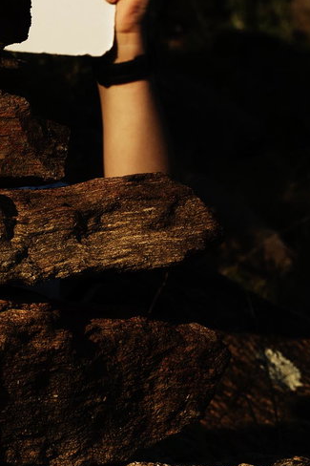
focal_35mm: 166
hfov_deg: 8.2
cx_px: -65
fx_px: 2146
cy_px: -9
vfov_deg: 12.2
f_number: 9
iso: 125
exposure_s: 1/500
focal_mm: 50
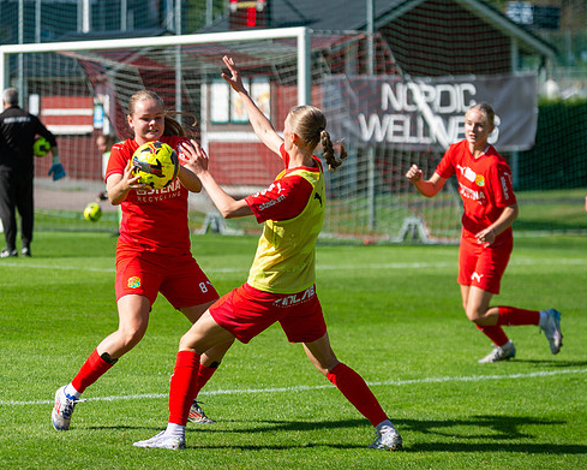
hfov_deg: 10.8
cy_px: 185
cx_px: 184
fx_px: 3109
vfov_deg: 8.6
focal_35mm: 179
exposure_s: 1/3200
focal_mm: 130
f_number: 3.2
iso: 180
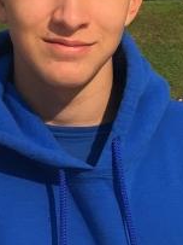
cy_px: 43
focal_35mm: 64
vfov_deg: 29.5
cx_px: 64
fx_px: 452
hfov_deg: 22.8
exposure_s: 1/2198
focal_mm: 4.15
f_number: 2.2
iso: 25
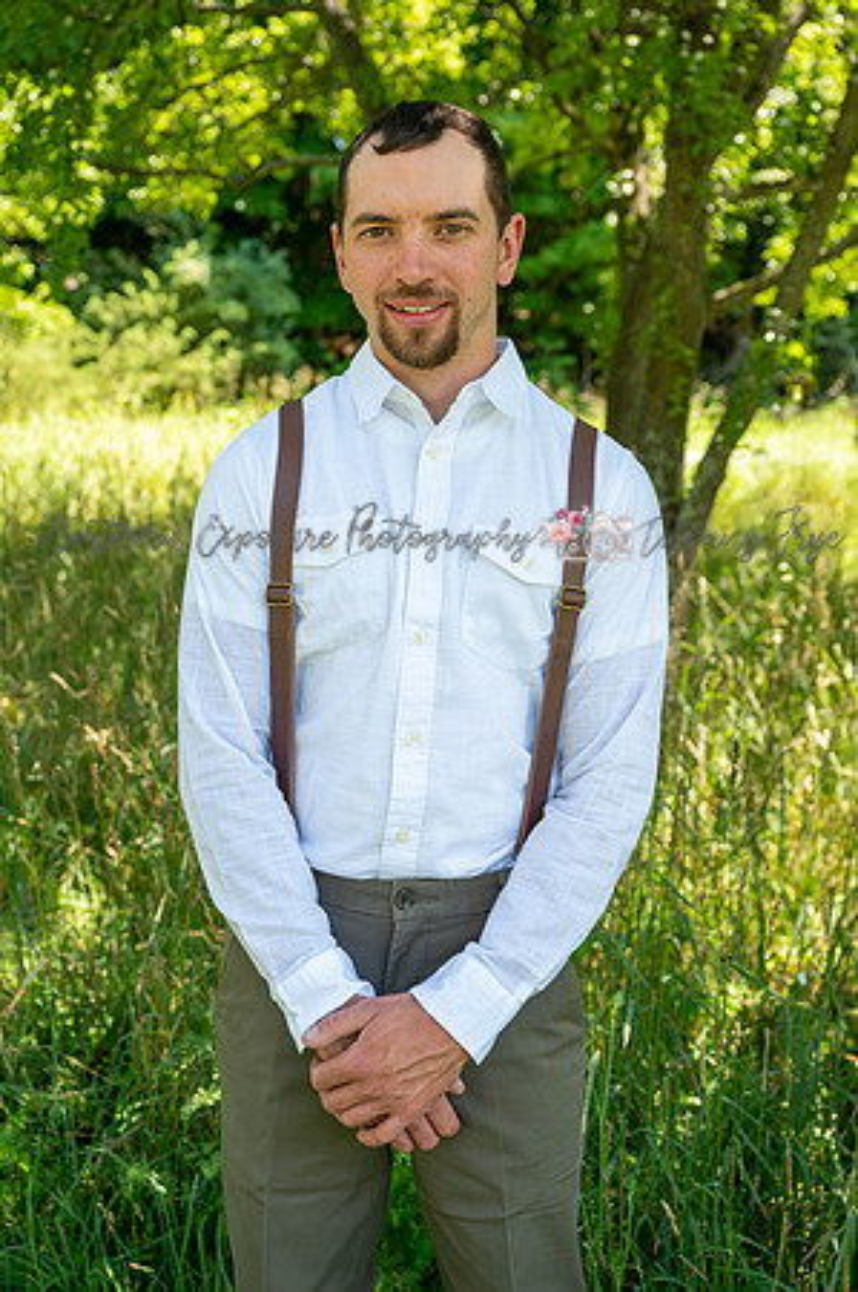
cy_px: 646
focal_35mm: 39
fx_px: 1397
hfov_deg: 34.1
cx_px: 429
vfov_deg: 49.6
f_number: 4
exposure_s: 1/250
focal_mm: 39
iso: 280
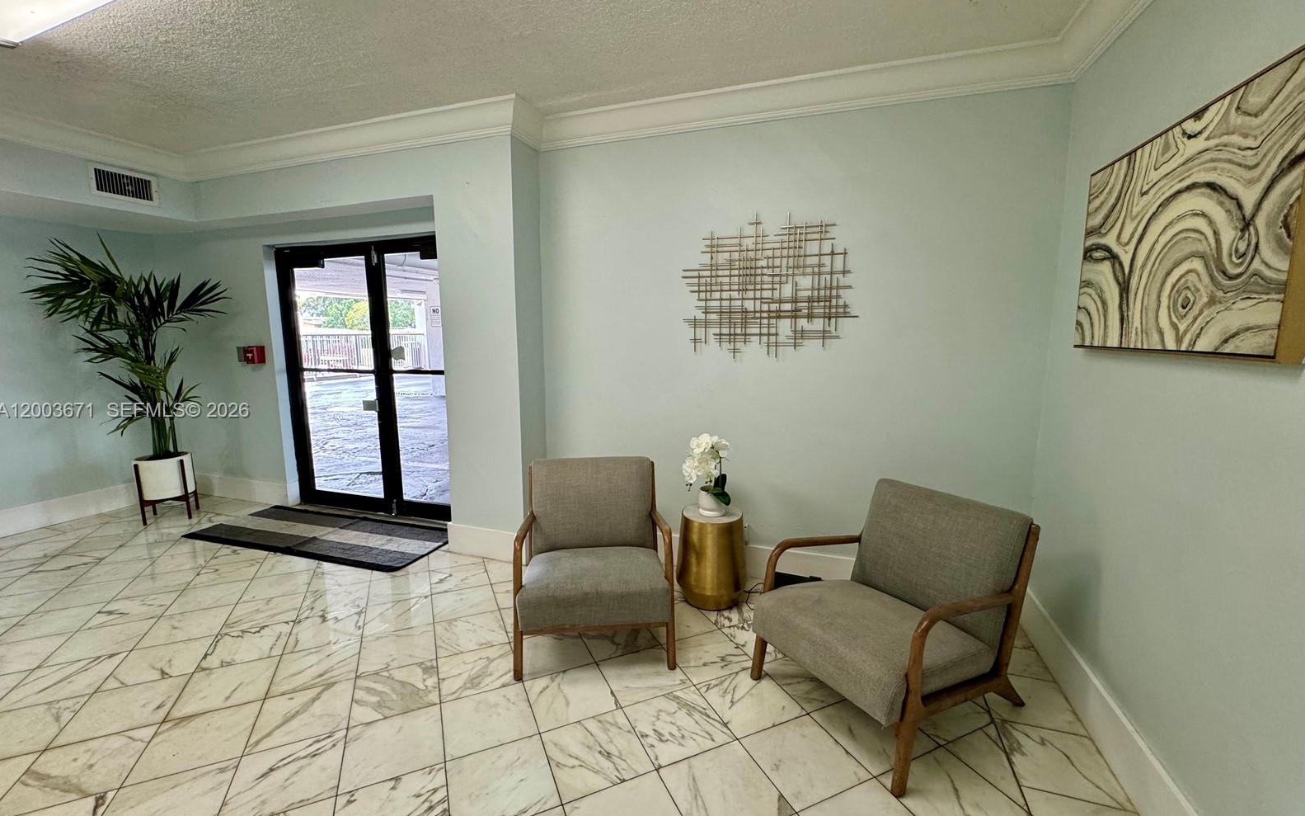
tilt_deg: -9.2
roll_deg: -0.2
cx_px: 652
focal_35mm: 15
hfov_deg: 101.5
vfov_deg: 74.8
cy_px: 412
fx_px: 533
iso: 200
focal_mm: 2.22
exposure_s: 1/120
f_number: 2.2
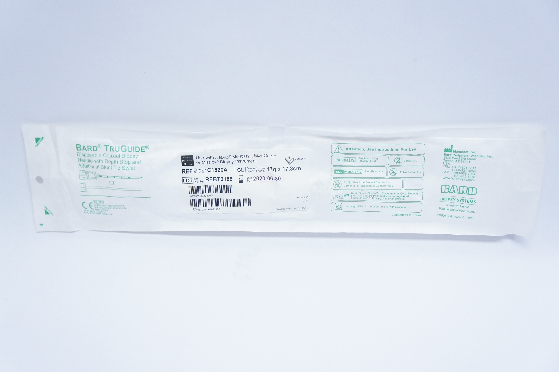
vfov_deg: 35.4
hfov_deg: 51.3
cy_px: 186
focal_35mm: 38
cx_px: 280
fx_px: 582
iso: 1600
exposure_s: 1/250
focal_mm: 25
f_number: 4
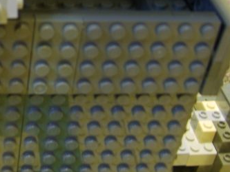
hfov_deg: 27.1
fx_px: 445
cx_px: -7
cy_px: -9
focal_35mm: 67
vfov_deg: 21.0
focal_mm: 8.13
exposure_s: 1/2
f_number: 2.7
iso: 71
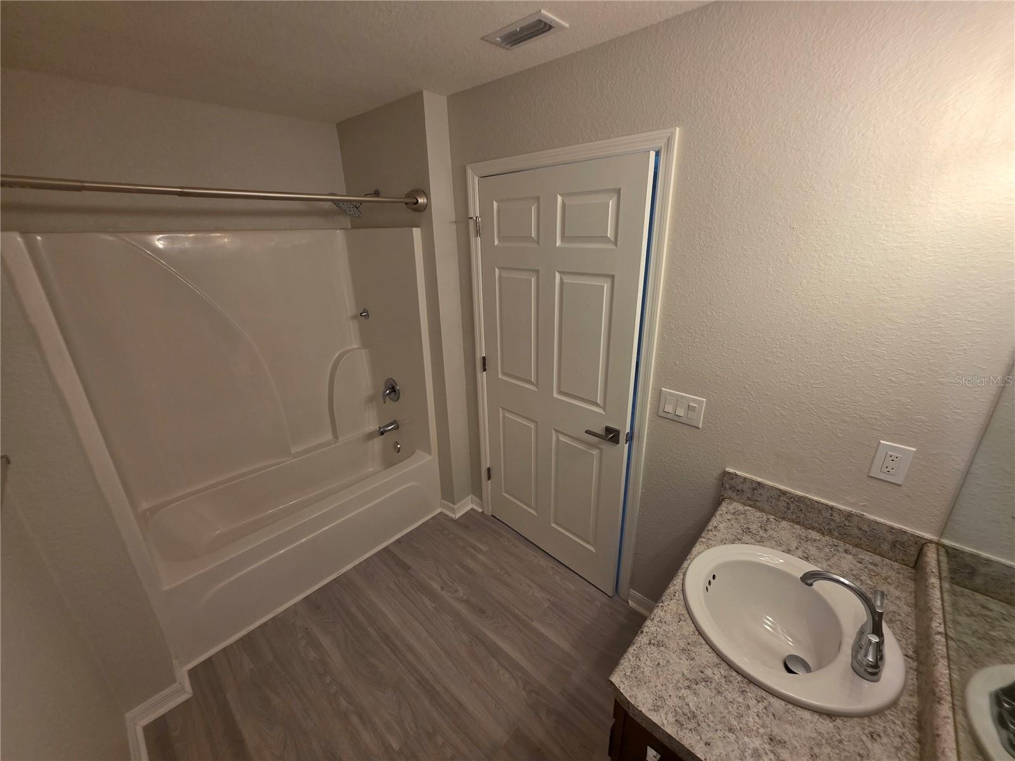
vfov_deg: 89.9
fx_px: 381
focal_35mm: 13
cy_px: 380
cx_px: 508
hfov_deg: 106.2
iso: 160
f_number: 1.9
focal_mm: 2.2
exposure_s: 1/120
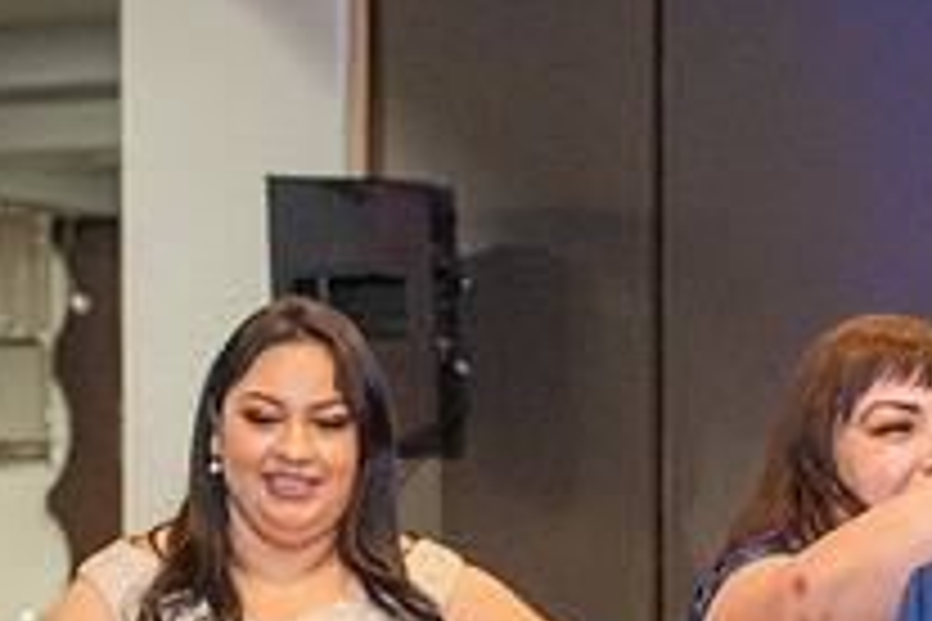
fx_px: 3779
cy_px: 826
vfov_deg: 9.2
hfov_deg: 13.7
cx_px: 1063
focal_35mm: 146
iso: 2000
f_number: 4.5
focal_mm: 52
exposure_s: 1/200
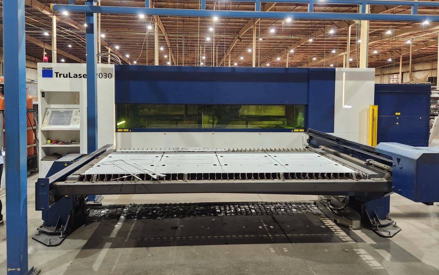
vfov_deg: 49.0
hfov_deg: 72.5
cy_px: 111
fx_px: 299
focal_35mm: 25
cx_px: 216
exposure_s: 1/120
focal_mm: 5.4
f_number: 1.8
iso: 500
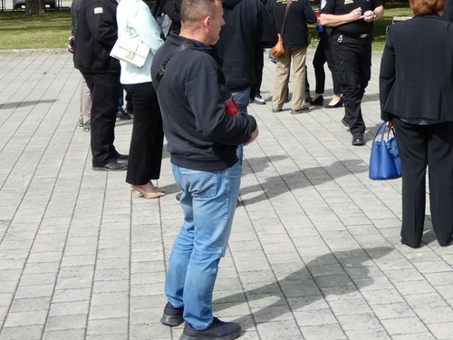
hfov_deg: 26.7
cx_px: 335
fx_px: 942
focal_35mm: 72
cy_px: -27
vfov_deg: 19.6
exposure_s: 1/640
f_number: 3.3
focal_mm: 5.3
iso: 80
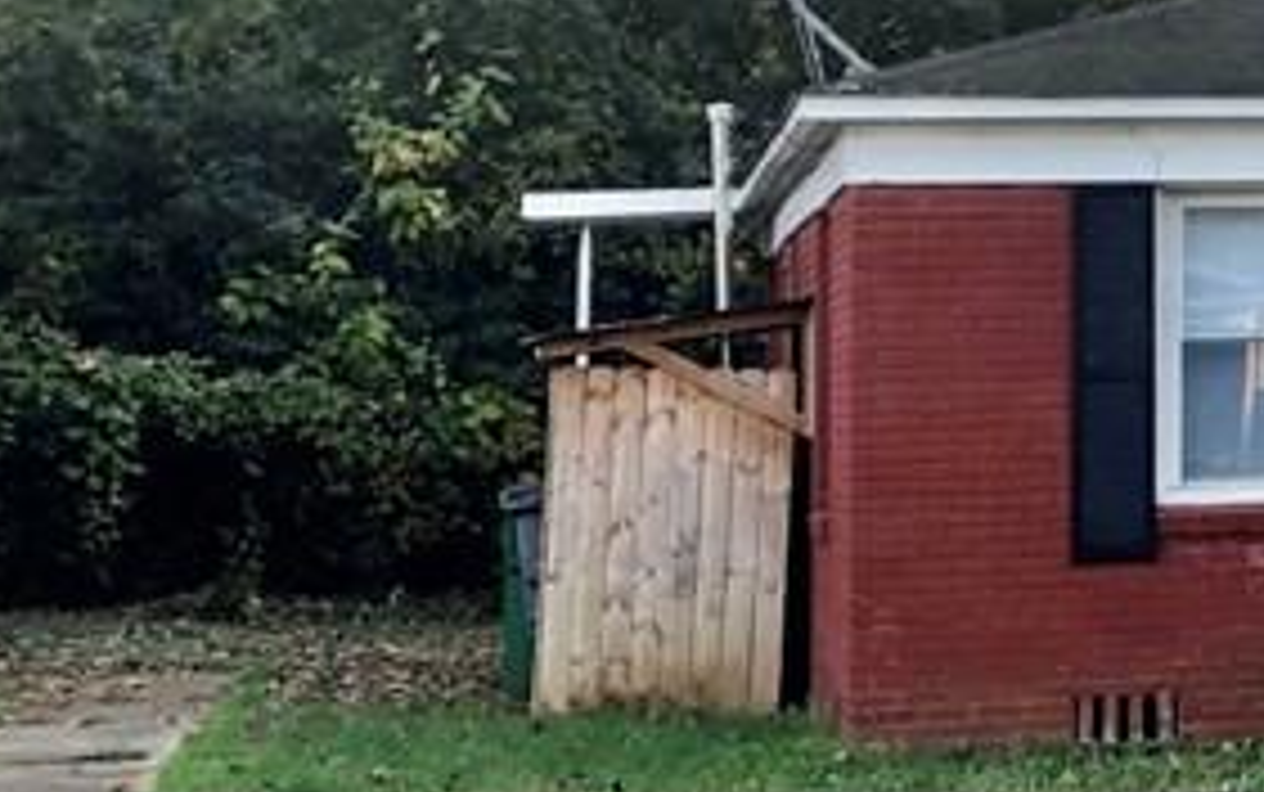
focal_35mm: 108
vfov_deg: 12.0
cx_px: 1921
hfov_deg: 17.3
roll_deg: +1.3
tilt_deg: +6.4
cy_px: 54
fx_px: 3723
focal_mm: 3.99
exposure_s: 1/120
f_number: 1.8
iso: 64
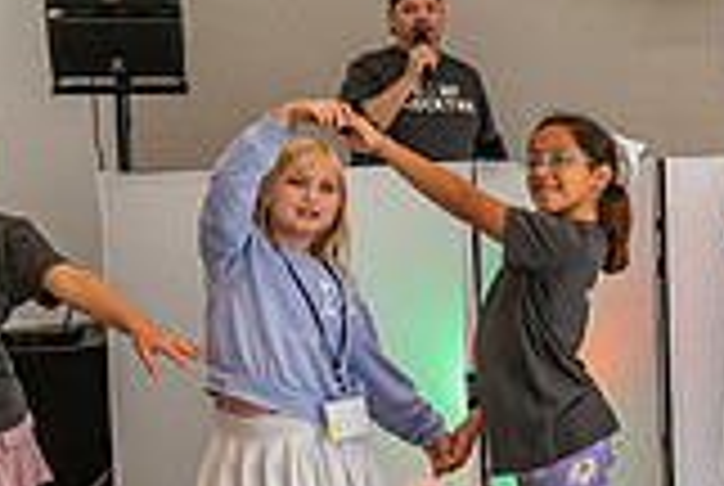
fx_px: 1954
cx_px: 998
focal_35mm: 97
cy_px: 218
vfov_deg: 14.2
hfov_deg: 19.1
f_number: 4
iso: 2000
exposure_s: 1/160
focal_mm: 27
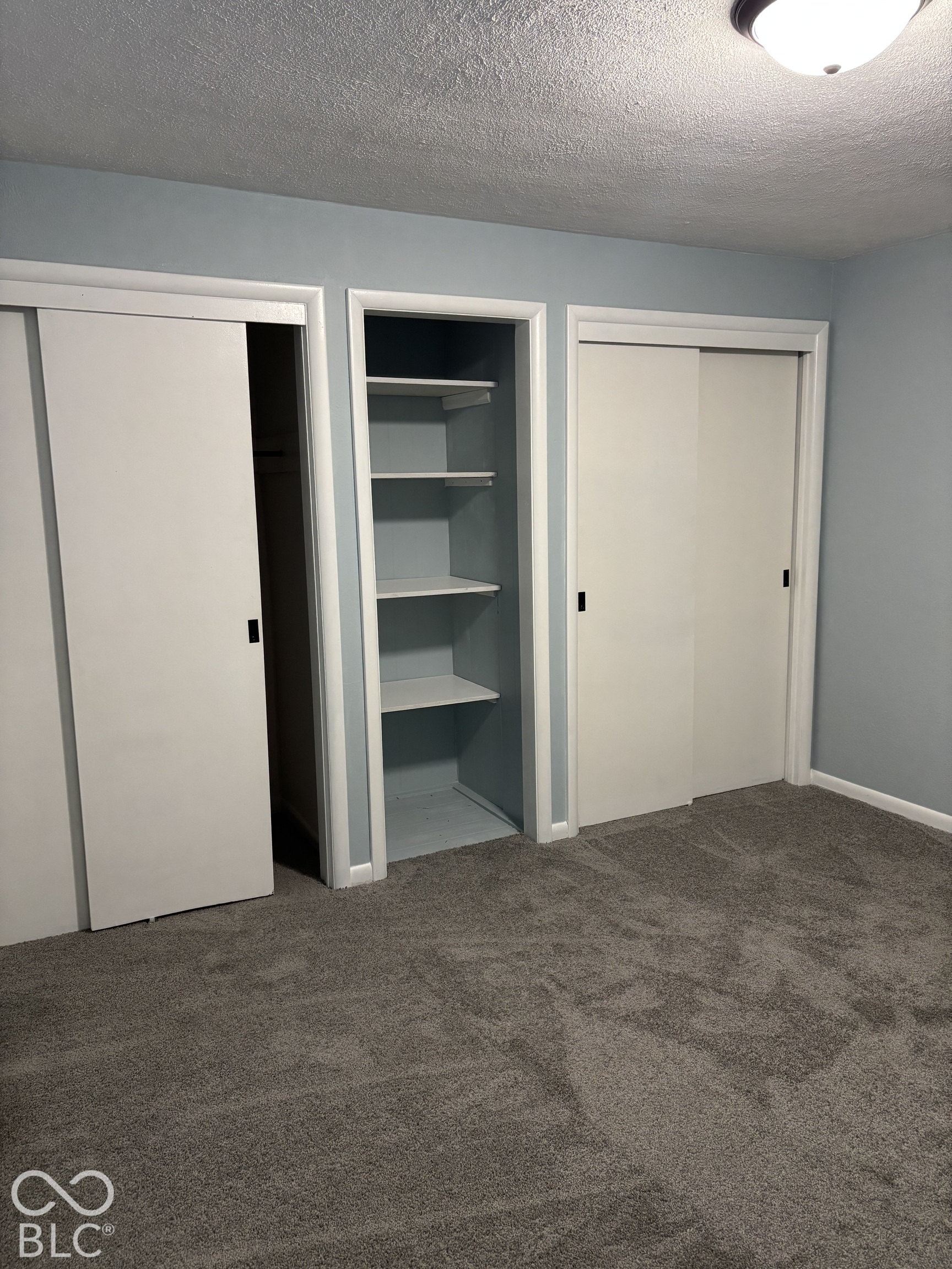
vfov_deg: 67.3
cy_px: 634
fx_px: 953
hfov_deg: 53.1
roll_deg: +0.8
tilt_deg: -7.9
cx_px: 476
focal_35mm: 26
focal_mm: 5.96
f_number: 1.6
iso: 250
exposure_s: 1/60
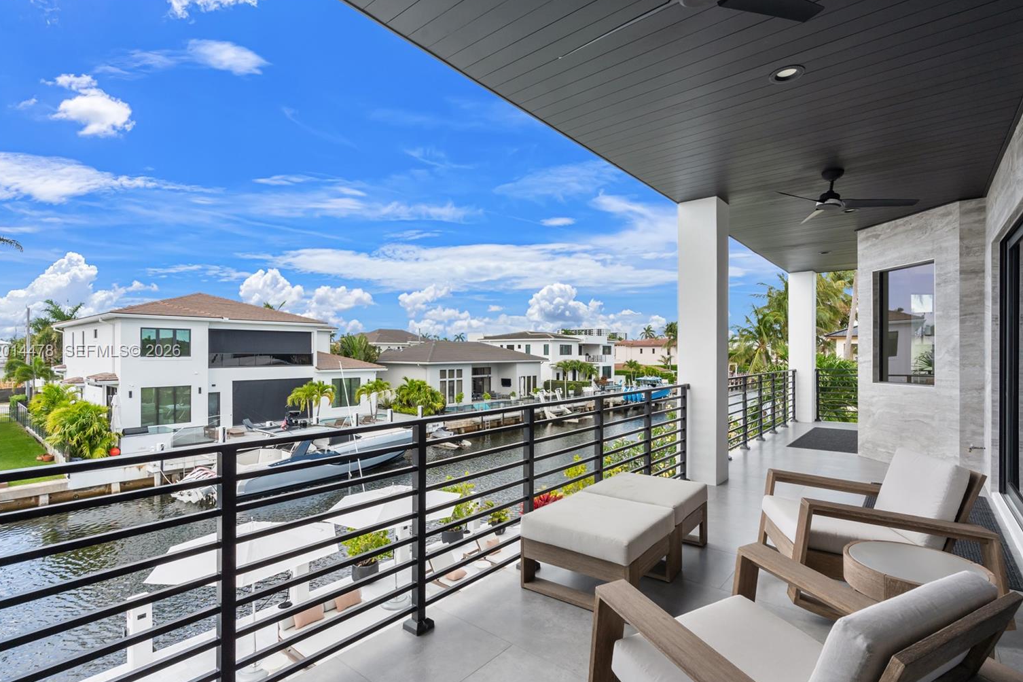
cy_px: 352
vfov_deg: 70.4
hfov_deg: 93.3
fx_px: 483
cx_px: 513
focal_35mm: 17
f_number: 11
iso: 500
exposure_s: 1/400
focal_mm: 16
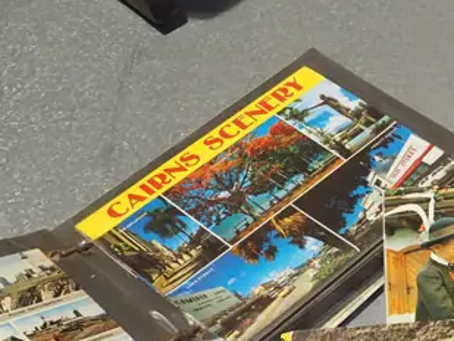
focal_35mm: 106
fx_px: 1391
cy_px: 198
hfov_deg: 17.8
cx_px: 522
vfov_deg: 14.0
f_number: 5.6
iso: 1000
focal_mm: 16
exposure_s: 1/80
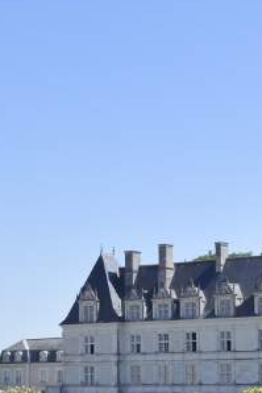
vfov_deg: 19.5
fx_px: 1123
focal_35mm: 103
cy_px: 346
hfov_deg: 13.2
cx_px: 16
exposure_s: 1/320
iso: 200
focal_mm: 20
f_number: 8
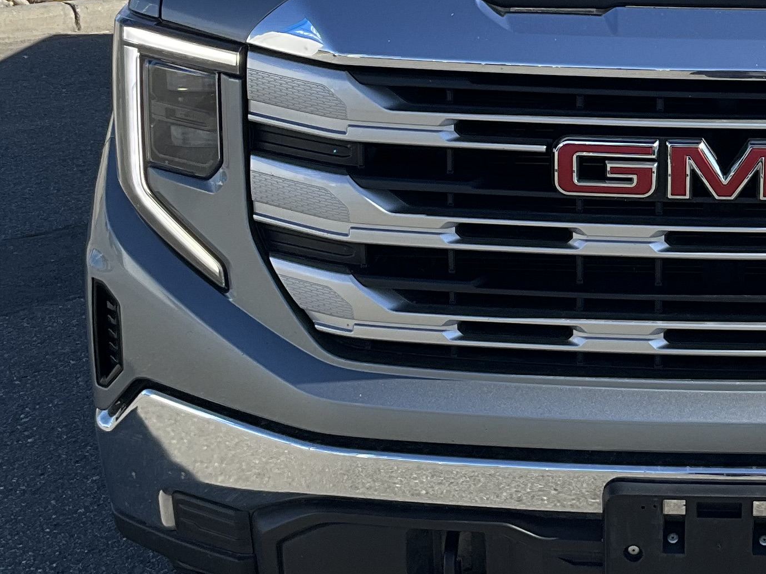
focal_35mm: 85
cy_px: 99
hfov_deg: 22.2
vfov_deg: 17.2
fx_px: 1881
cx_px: 748
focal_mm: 3
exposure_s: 1/1144
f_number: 1.8
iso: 25
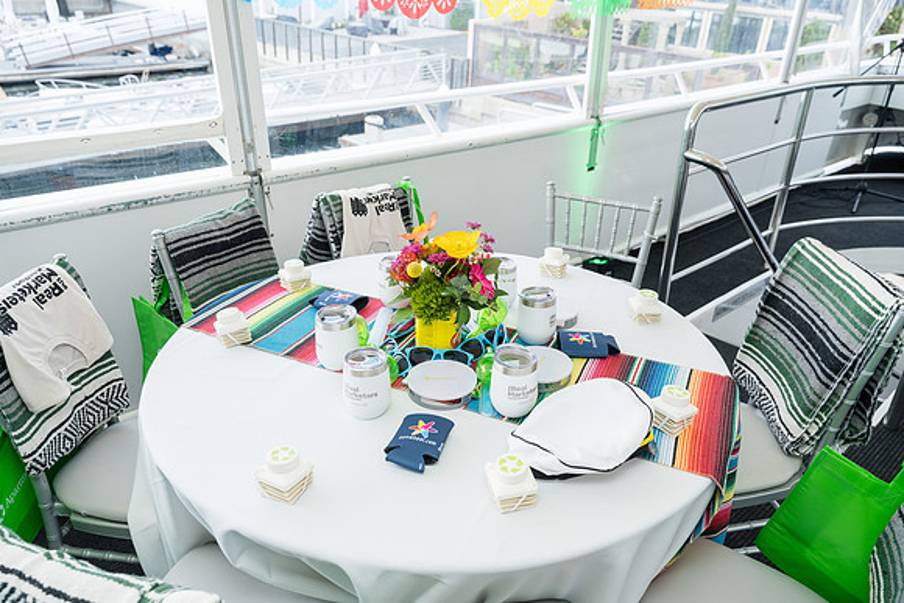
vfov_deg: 47.6
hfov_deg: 67.0
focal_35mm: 27
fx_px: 683
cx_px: 452
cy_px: 302
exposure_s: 1/250
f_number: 4.5
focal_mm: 27.2
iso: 400
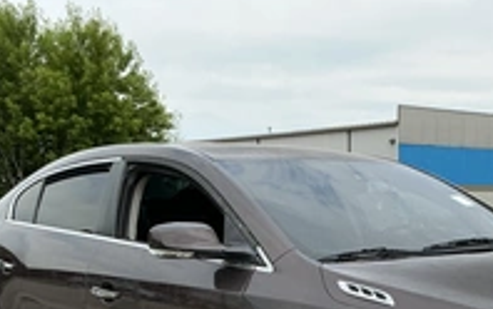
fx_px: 807
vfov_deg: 20.6
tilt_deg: -8.3
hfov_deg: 33.3
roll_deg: +0.5
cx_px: 371
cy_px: 344
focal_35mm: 60
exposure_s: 1/1168
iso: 25
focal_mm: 3
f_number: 1.8
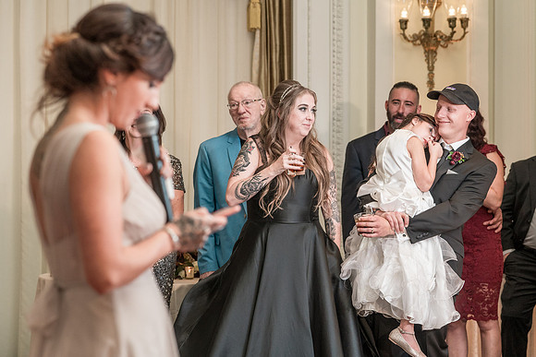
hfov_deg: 20.4
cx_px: 248
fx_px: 1490
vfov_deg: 13.7
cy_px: 192
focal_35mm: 100
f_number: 4
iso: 2000
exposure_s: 1/200
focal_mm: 93
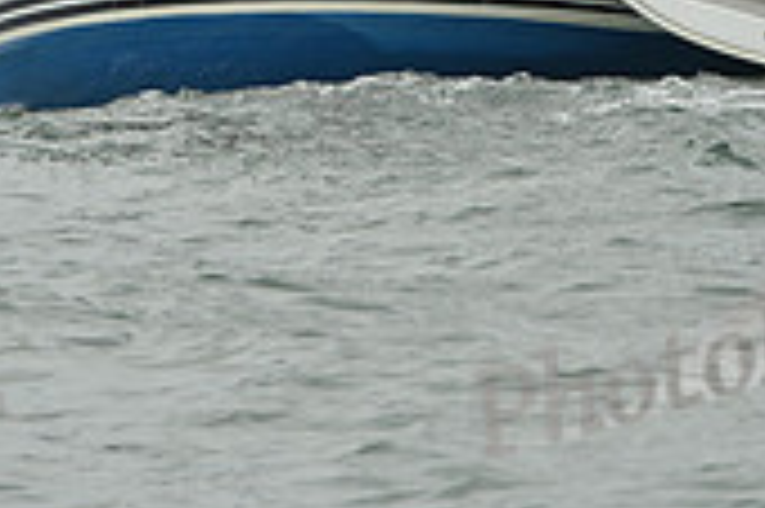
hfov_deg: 3.0
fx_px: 14478
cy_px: -285
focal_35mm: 682
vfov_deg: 2.0
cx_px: 243
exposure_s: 1/1000
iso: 320
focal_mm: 200
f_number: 10
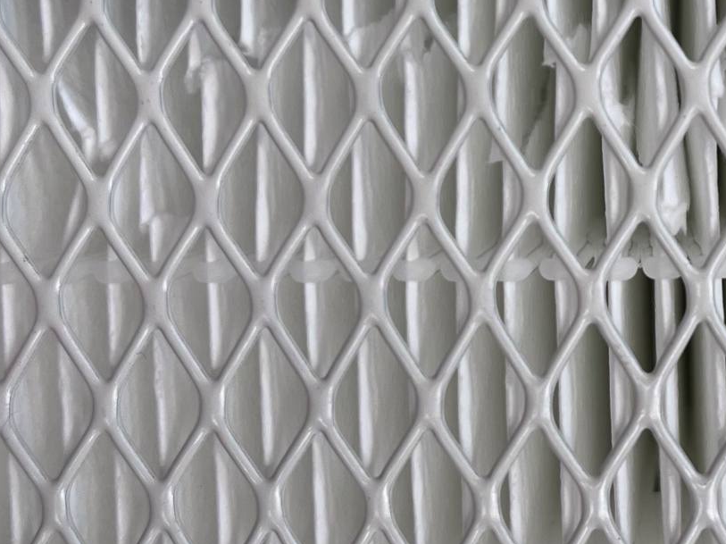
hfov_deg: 28.9
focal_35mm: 64
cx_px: 671
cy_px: 110
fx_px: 1342
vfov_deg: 22.6
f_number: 1.6
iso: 32
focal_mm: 5.1
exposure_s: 1/109
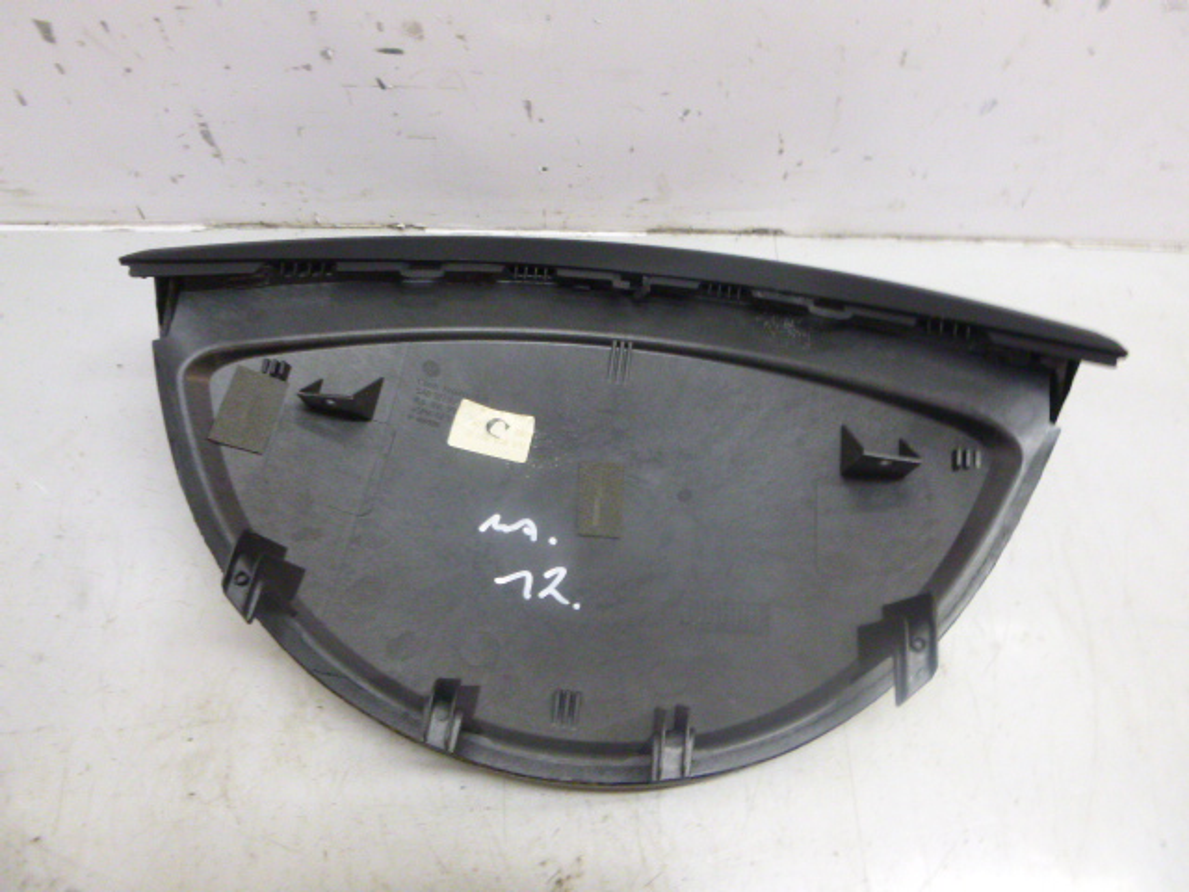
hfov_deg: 69.4
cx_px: 594
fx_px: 859
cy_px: 446
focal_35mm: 25
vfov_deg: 54.9
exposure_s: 1/13
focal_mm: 4.5
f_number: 3.9
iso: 400
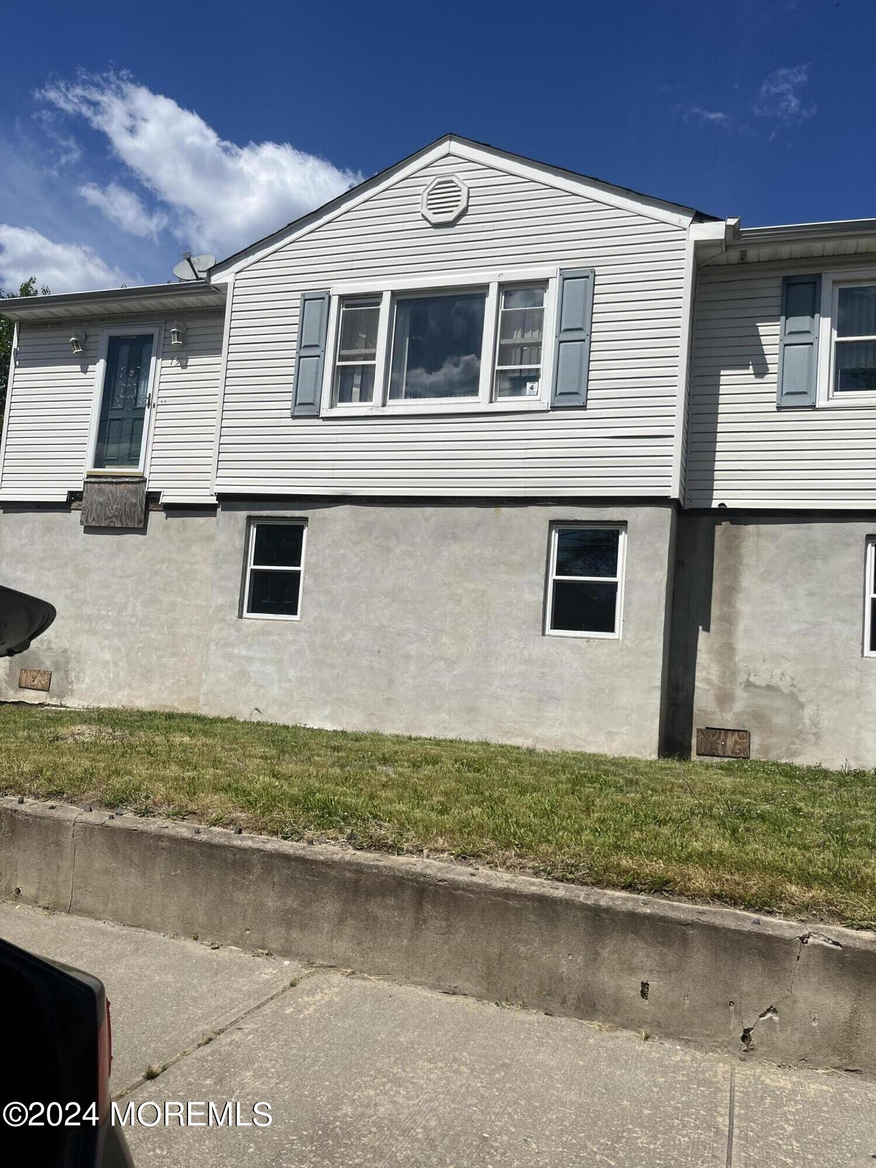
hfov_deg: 53.1
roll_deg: -5.8
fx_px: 877
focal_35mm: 26
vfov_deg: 67.3
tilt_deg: +2.6
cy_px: 584
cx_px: 438
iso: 50
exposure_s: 1/7874
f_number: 1.6
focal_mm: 5.1
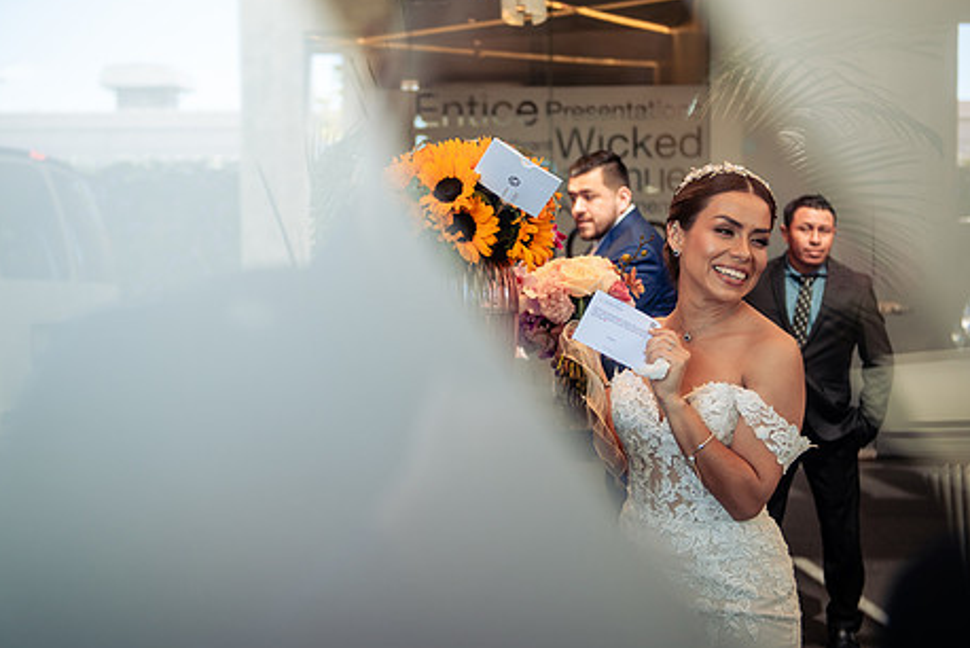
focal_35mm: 57
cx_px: 455
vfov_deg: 23.8
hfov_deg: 35.0
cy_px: 259
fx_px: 1537
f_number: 2.8
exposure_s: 1/320
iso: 200
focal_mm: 45
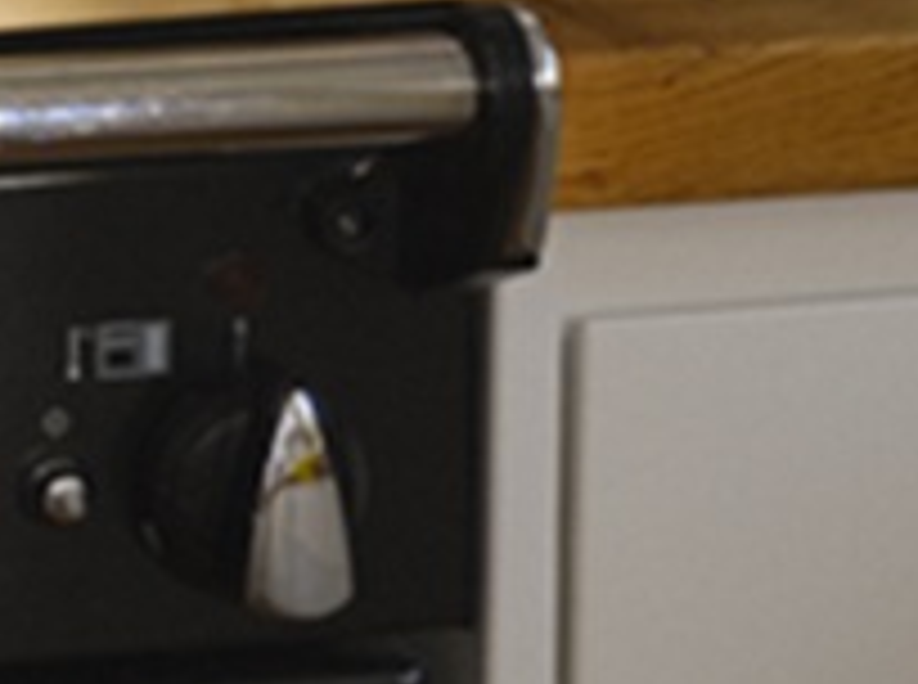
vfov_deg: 6.1
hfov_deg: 8.0
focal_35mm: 230
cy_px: -1066
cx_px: -1210
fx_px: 6085
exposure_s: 1/160
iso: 640
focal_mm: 55
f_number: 4
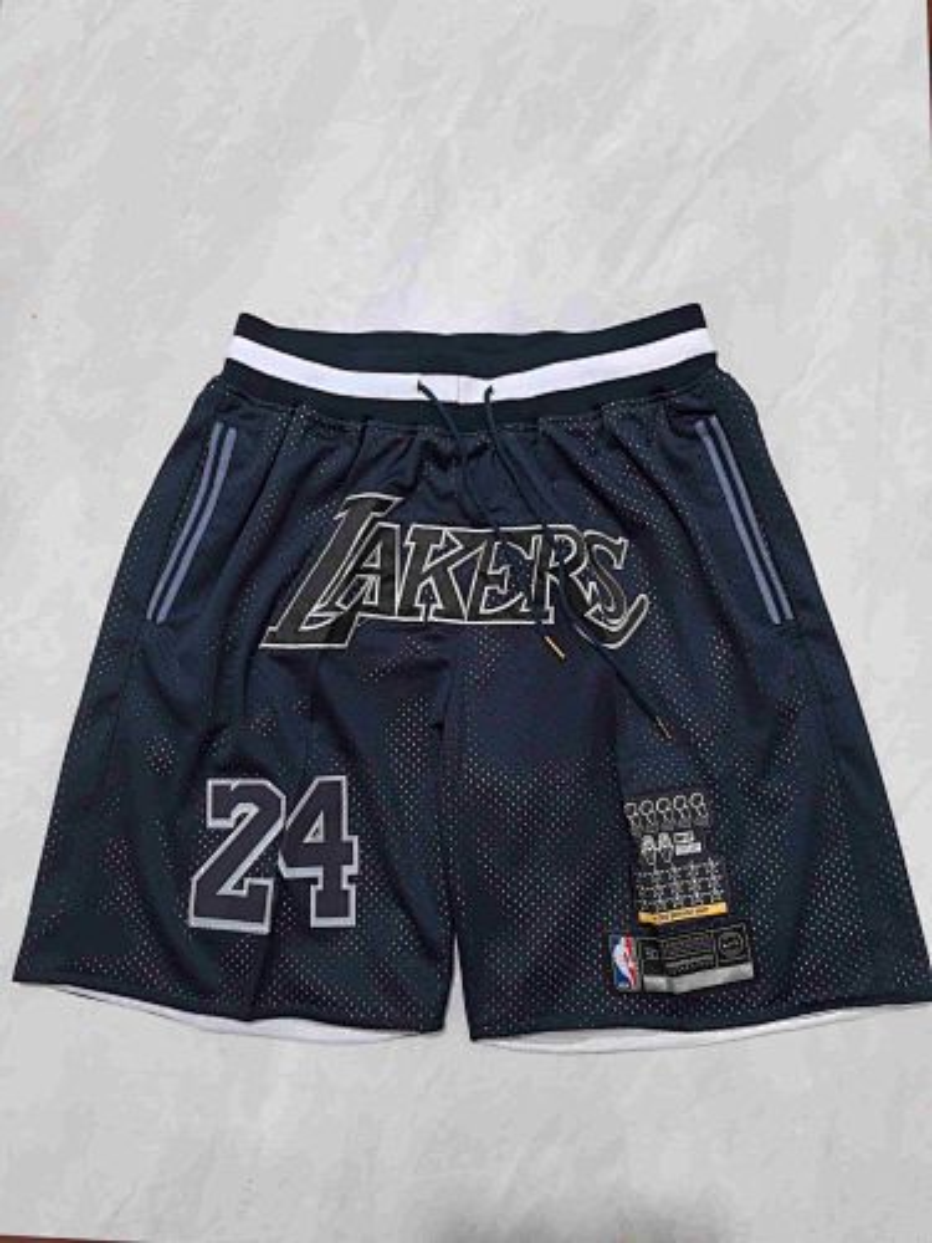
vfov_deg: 65.3
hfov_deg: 51.4
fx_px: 969
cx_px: 466
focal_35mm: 27
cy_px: 622
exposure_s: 1/33.3
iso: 320
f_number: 2
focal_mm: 5.75
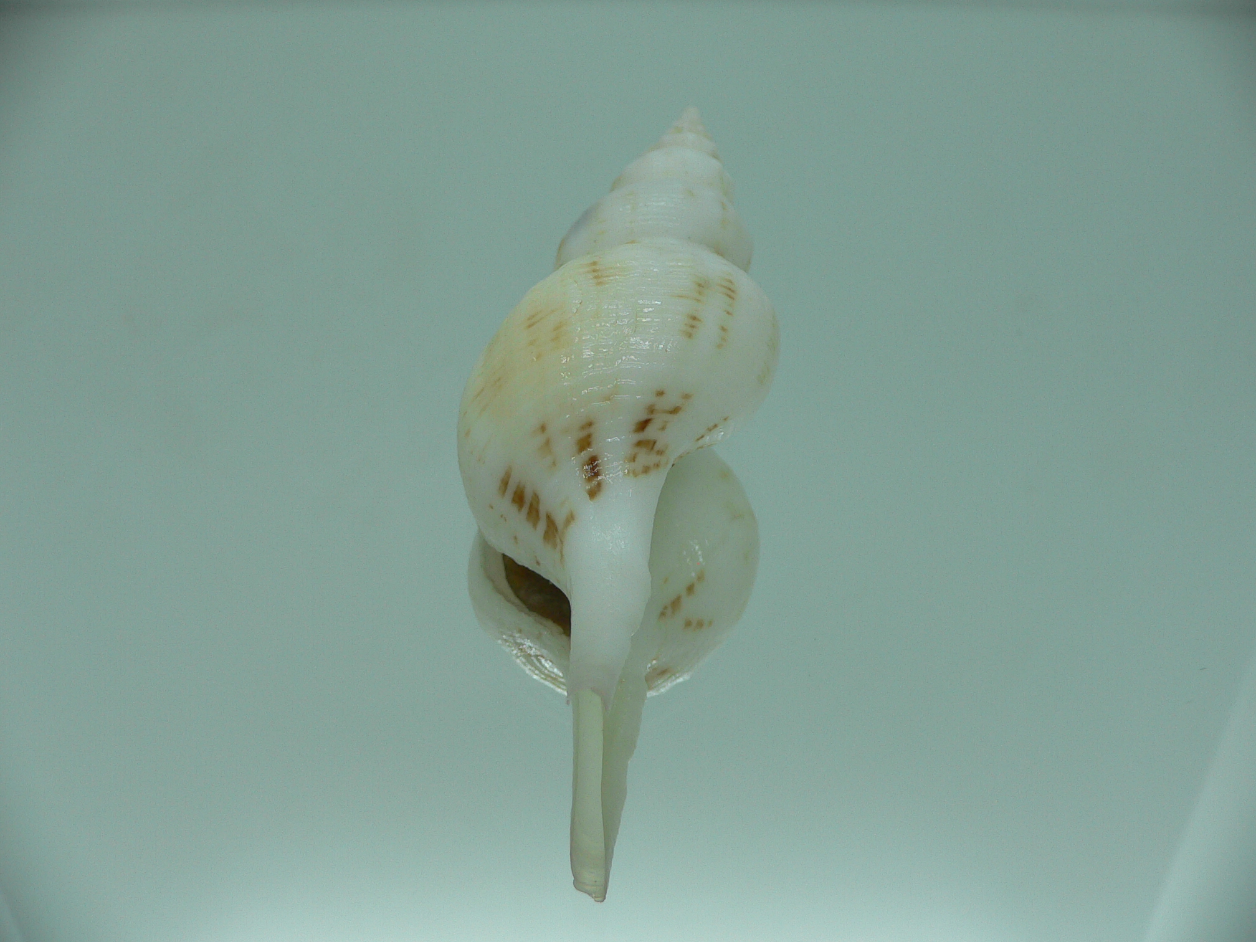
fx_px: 1270
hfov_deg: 52.6
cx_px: 628
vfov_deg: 40.7
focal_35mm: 35
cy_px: 471
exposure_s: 1/80
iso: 80
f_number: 2.8
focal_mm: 4.6
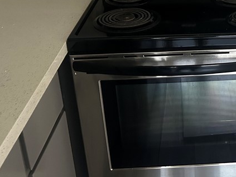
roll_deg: +0.9
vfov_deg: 22.7
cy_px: 20
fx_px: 429
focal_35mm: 63
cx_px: 223
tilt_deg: -22.3
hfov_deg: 29.2
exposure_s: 1/40
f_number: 1.5
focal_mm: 5.7
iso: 500
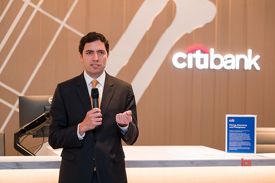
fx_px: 706
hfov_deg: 22.1
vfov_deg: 14.8
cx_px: 137
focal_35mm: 92
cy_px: 91
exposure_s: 1/160
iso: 640
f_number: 3.2
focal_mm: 92
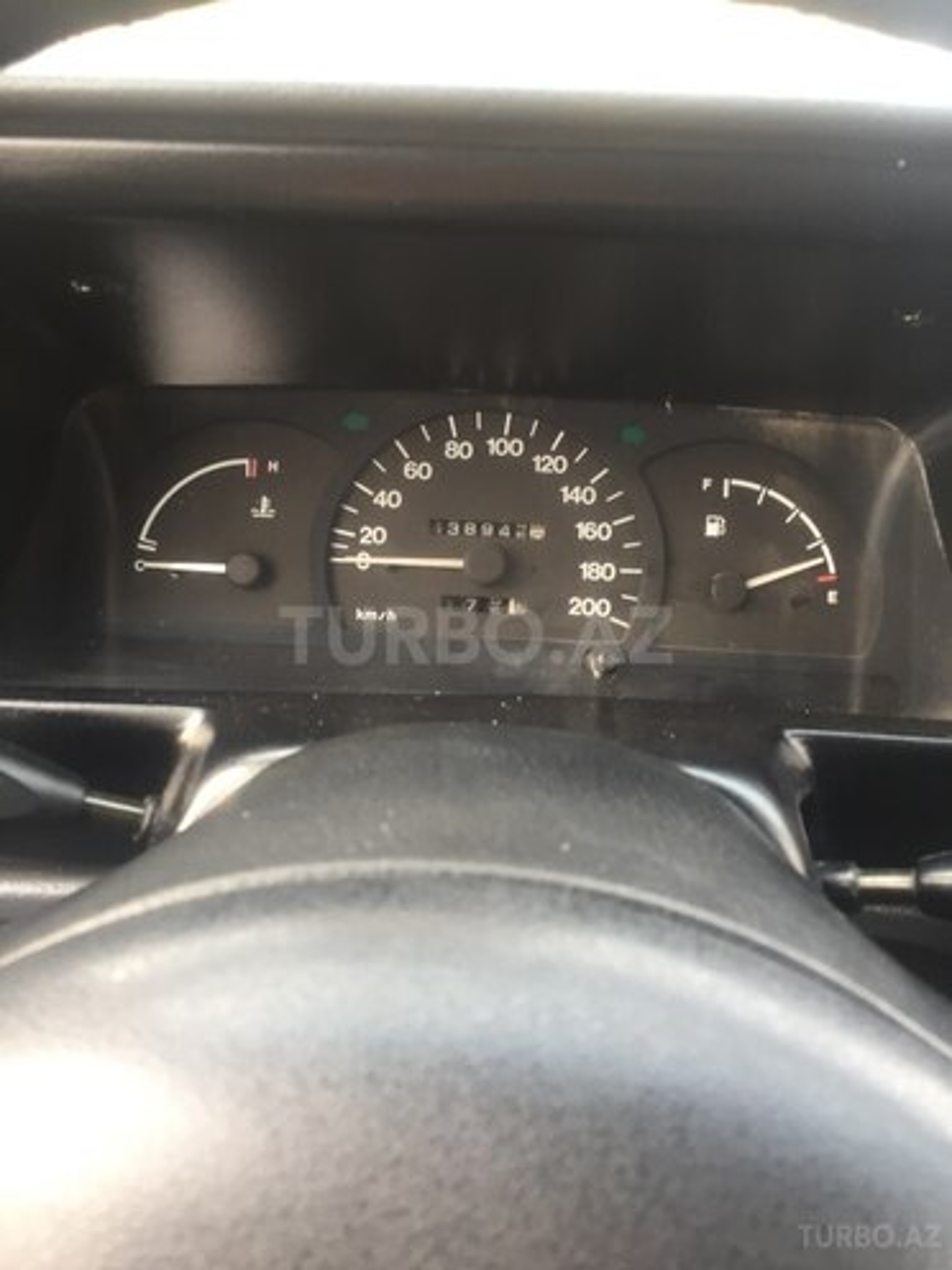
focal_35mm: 29
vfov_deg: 61.7
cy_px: 635
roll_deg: +1.1
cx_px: 476
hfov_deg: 48.2
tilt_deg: -20.5
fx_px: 1063
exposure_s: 1/33
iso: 80
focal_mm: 4.15
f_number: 2.2
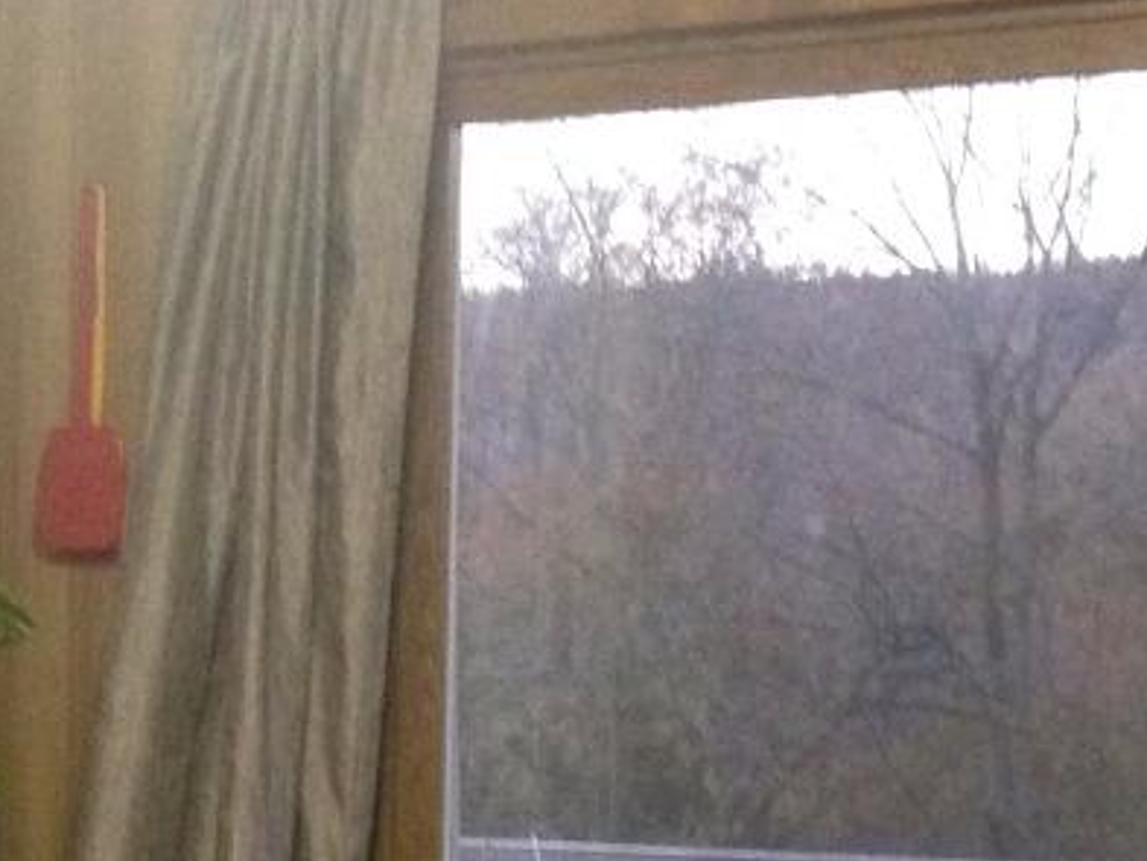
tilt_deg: -6.2
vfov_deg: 12.0
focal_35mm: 121
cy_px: 989
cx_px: 125
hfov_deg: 16.1
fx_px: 4011
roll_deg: -0.8
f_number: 2.4
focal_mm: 4.12
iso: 500
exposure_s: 1/15
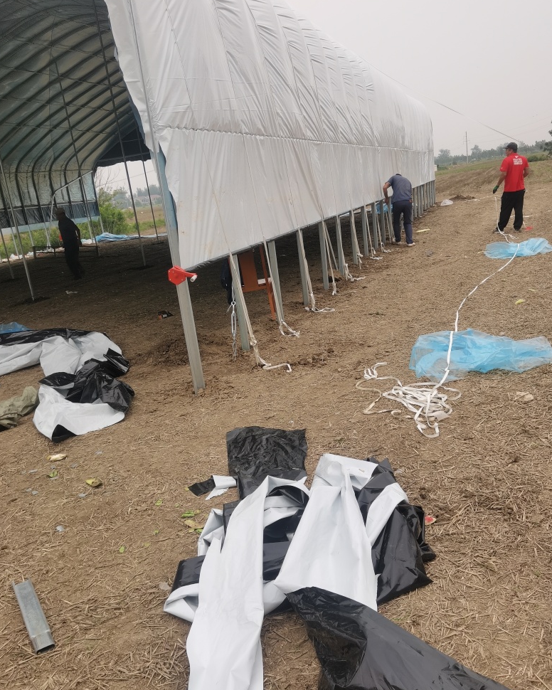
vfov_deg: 60.4
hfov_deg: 50.0
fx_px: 592
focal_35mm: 29
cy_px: 359
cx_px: 277
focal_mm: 4.94
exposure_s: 1/747
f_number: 1.9
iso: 50
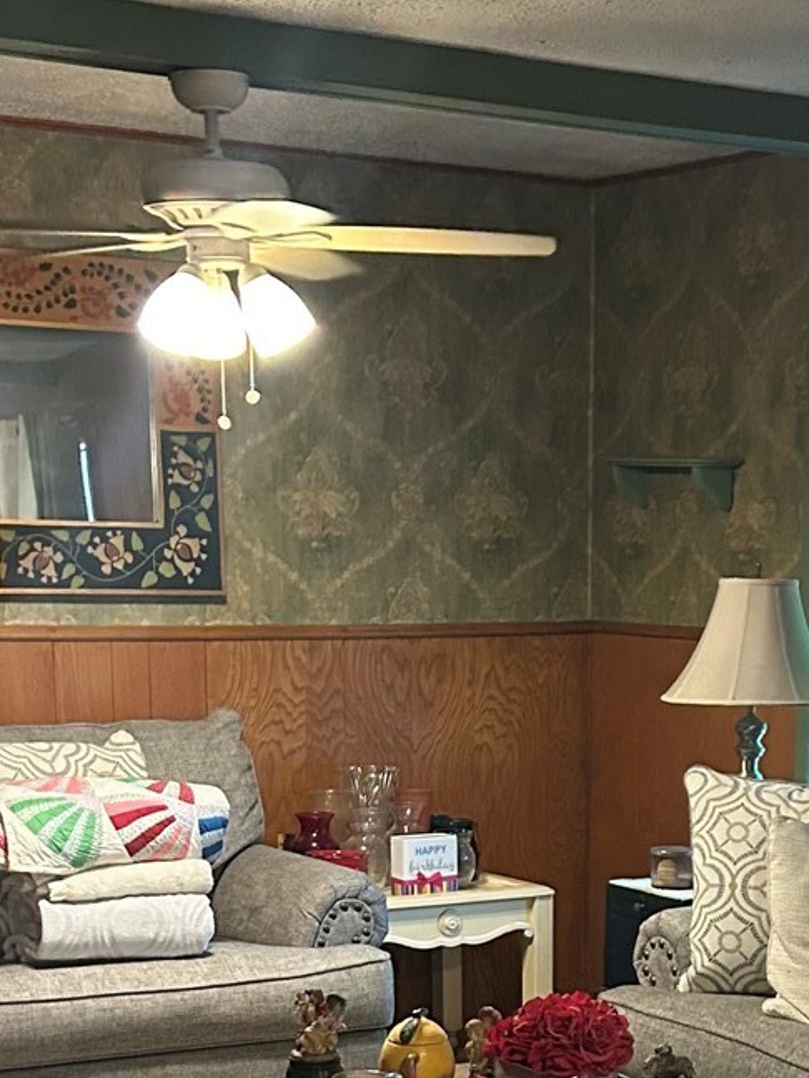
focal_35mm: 77
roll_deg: -0.4
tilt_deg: -13.3
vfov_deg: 24.4
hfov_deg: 19.0
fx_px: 2399
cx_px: 639
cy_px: 1035
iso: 320
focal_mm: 5.7
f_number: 1.5
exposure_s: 1/60
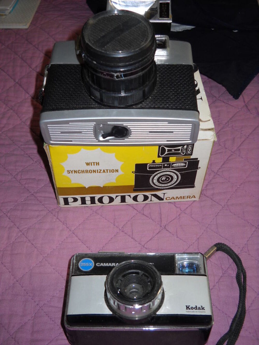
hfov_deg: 35.1
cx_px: 130
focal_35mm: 41
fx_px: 409
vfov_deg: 45.8
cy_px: 172
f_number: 3.1
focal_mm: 6.72
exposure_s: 1/30
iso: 64
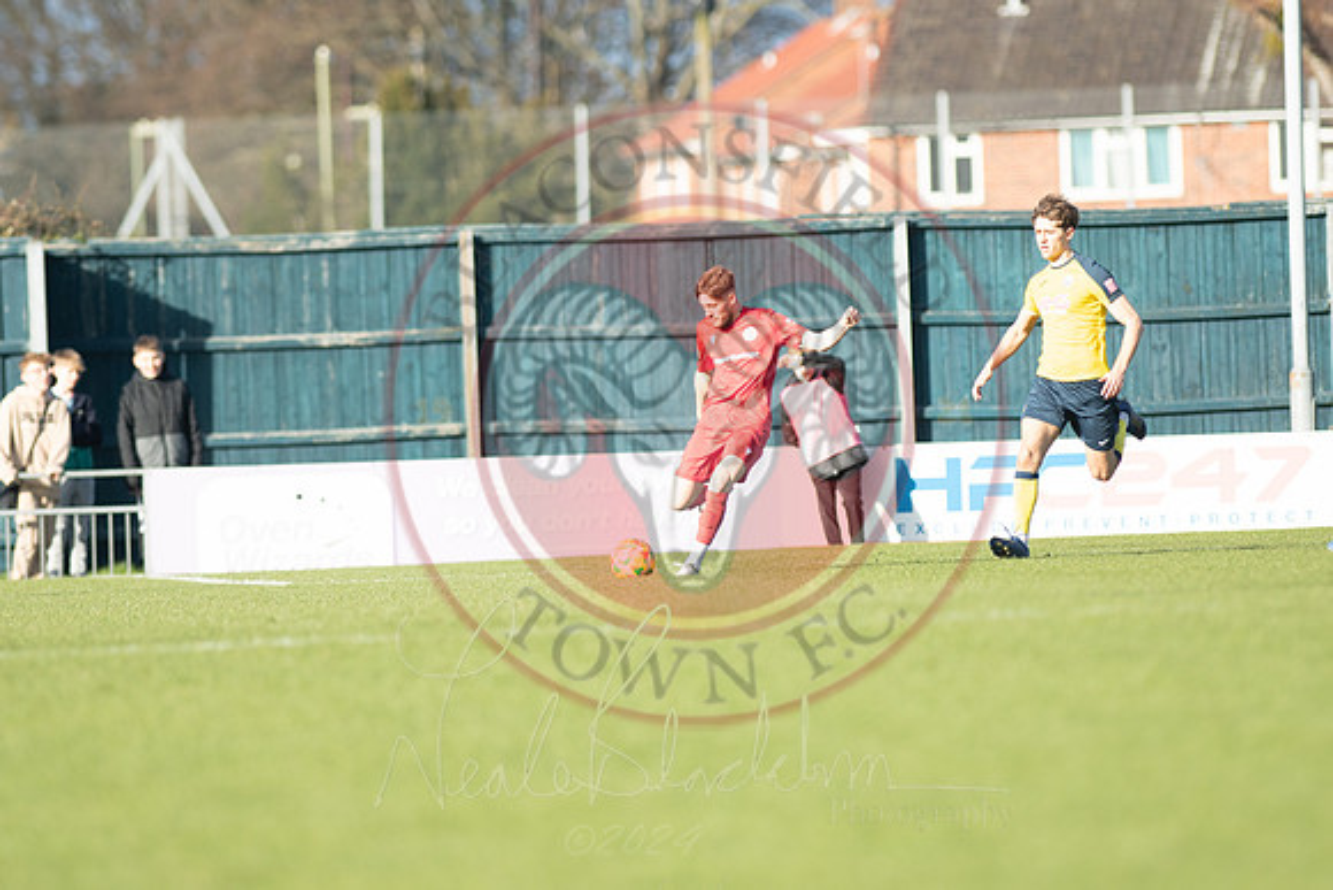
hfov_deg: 4.6
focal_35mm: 450
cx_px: 666
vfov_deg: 3.1
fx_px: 16666
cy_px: 445
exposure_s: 1/1600
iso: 250
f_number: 4.5
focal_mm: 300
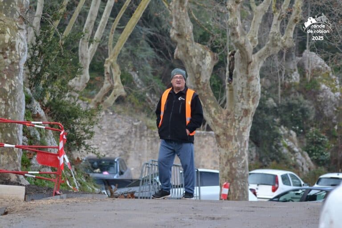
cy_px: 114
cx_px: 171
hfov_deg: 9.1
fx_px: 2137
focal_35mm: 225
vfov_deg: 6.1
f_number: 5
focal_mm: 150
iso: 900
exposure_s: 1/500
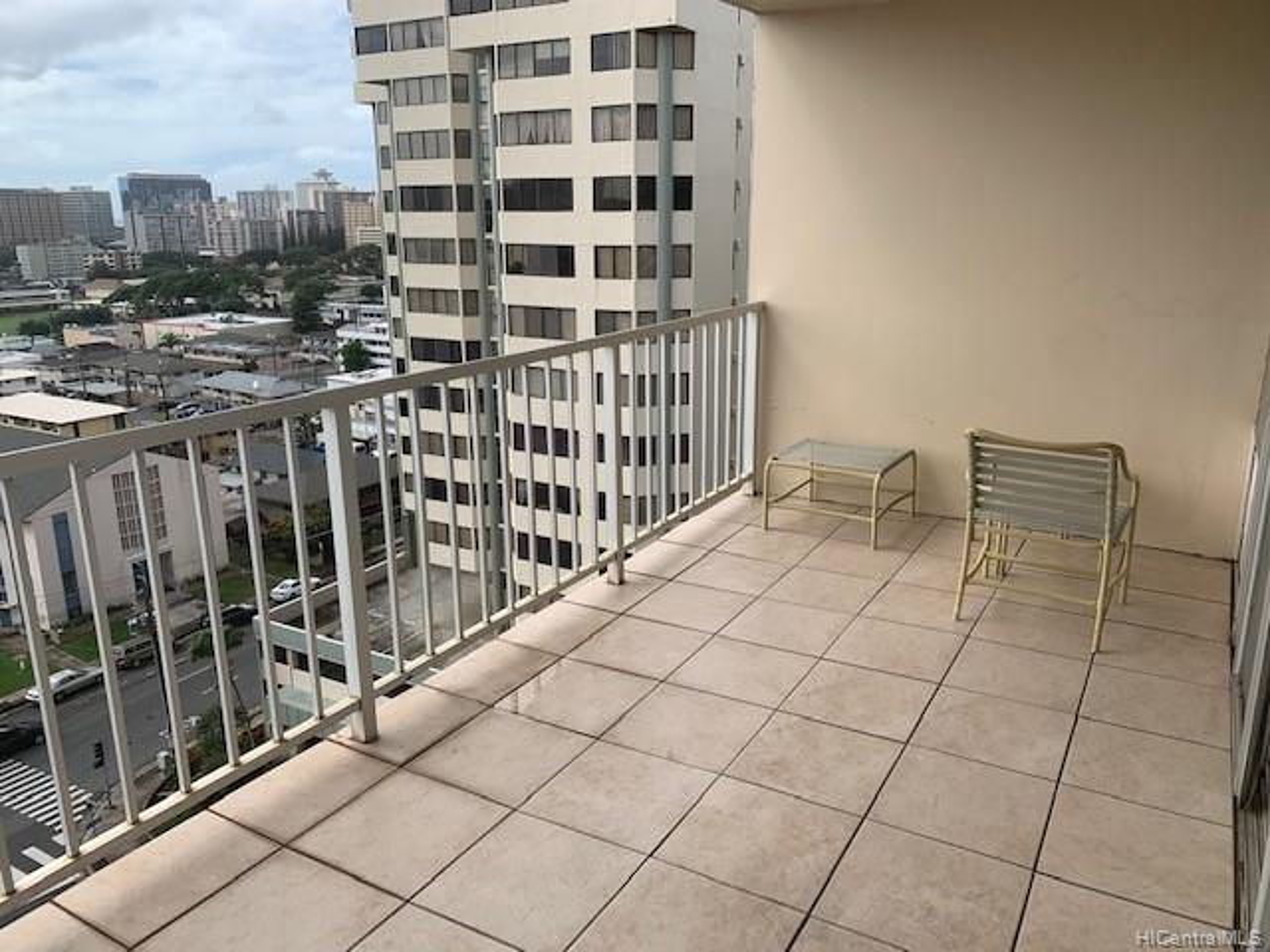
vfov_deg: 53.1
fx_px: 954
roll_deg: +0.8
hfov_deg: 67.3
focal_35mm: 26
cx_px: 635
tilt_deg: -13.0
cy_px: 476
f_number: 1.8
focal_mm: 4.25
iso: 25
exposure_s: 1/1812
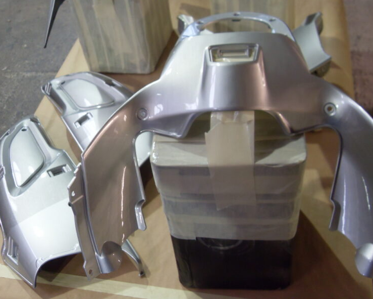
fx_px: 408
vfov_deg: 40.1
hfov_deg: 49.1
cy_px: 149
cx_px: 191
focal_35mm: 37
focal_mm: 6.3
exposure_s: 1/30
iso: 200
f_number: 2.8
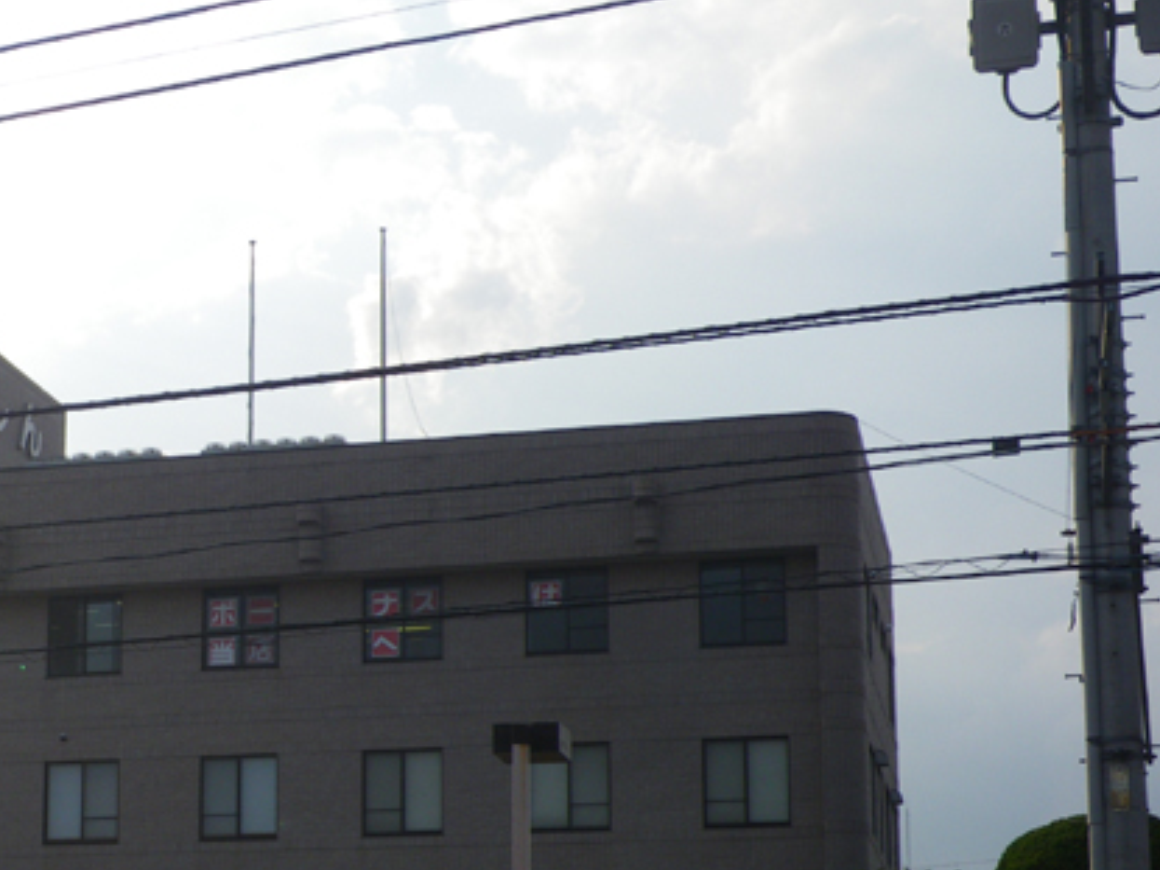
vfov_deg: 18.0
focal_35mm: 81
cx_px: 95
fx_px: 2714
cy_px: 747
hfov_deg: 23.4
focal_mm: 7.5
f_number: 5
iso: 50
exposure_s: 1/250
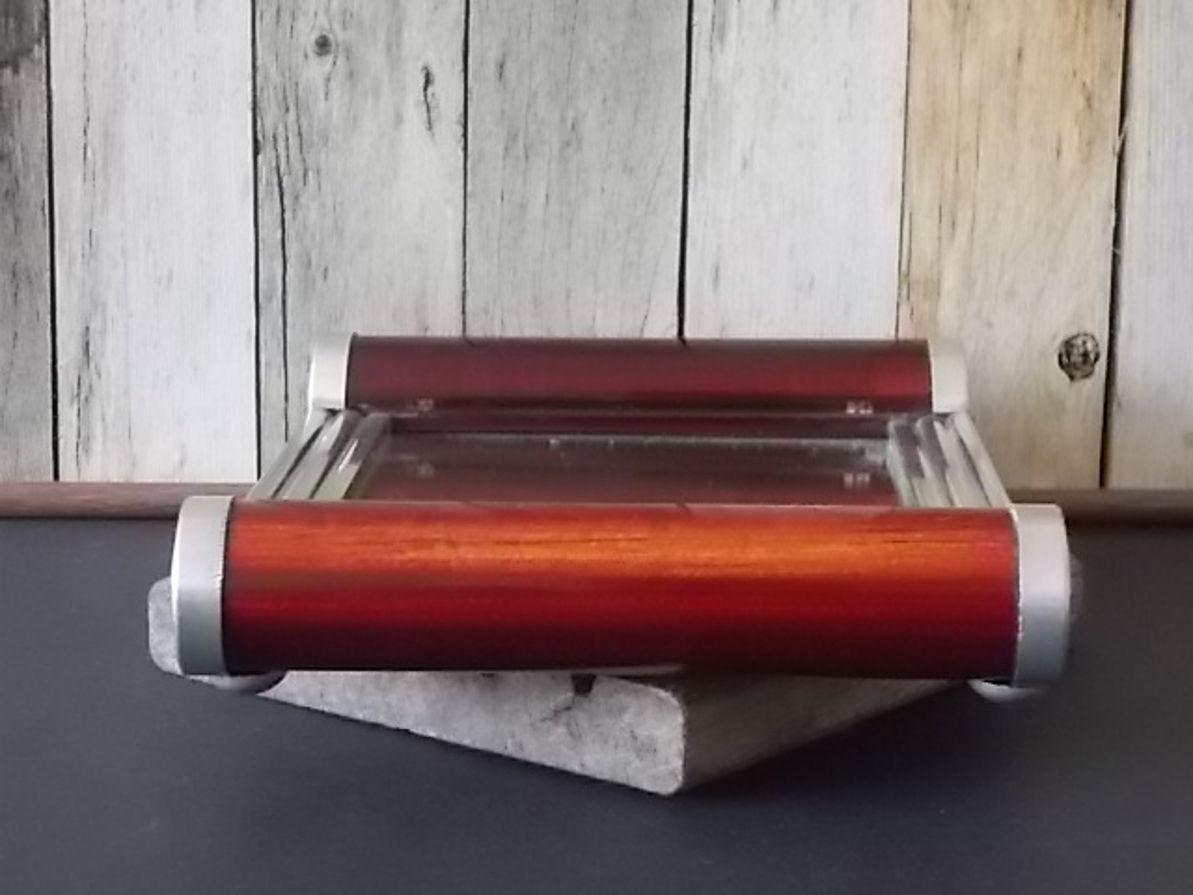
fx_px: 2964
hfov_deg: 22.8
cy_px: 448
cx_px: 596
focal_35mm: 86
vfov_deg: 17.2
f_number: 6.3
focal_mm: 15.4
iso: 800
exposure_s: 1/20
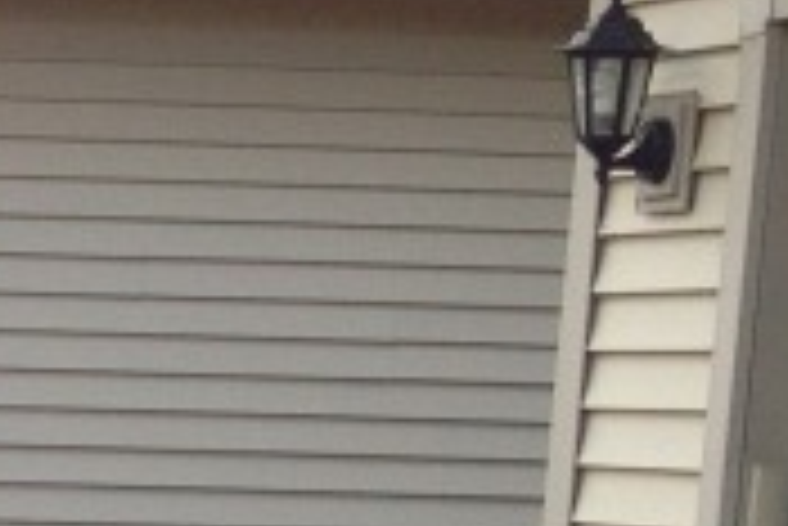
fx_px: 4666
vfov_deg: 6.3
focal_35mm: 213
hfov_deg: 8.6
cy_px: 944
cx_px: -1216
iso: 80
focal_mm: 4.3
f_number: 2.4
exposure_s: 1/370
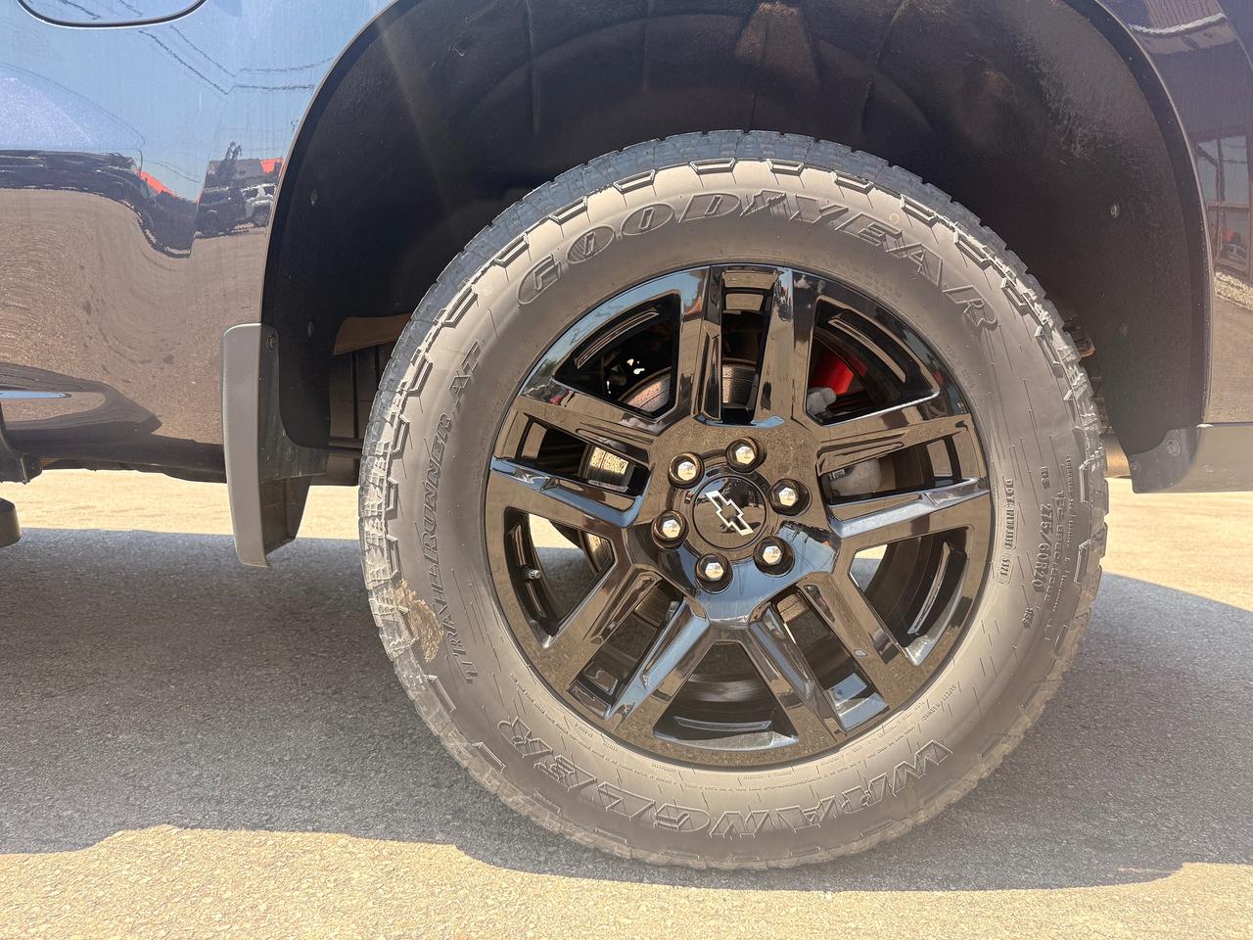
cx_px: 626
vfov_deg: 56.8
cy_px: 470
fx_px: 869
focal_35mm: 24
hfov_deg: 71.6
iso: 100
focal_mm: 6.76
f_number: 1.78
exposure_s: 1/547
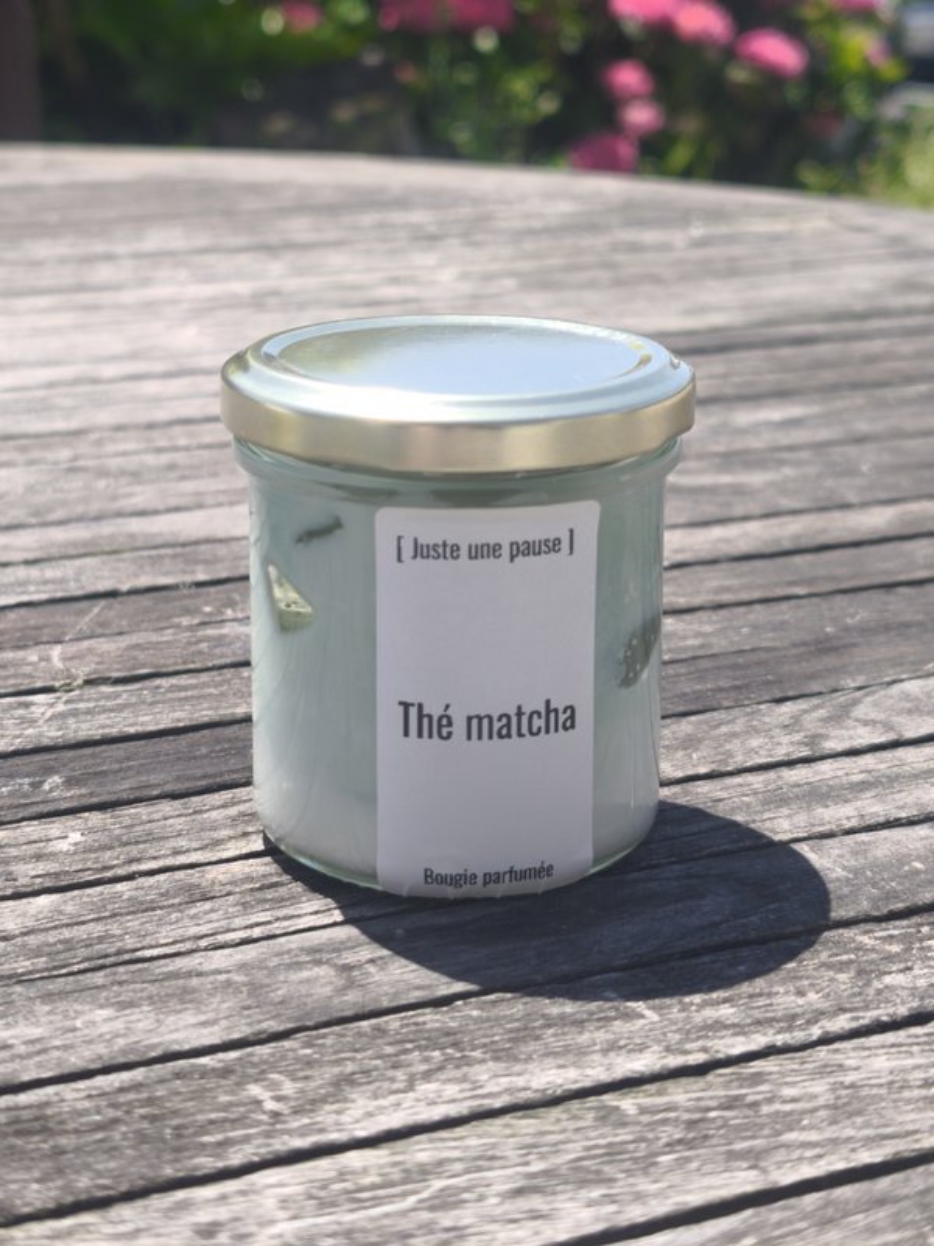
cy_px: 623
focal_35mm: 60
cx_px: 467
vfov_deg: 32.2
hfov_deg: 24.4
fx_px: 2159
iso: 50
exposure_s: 1/1046
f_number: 1.6
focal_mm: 6.57
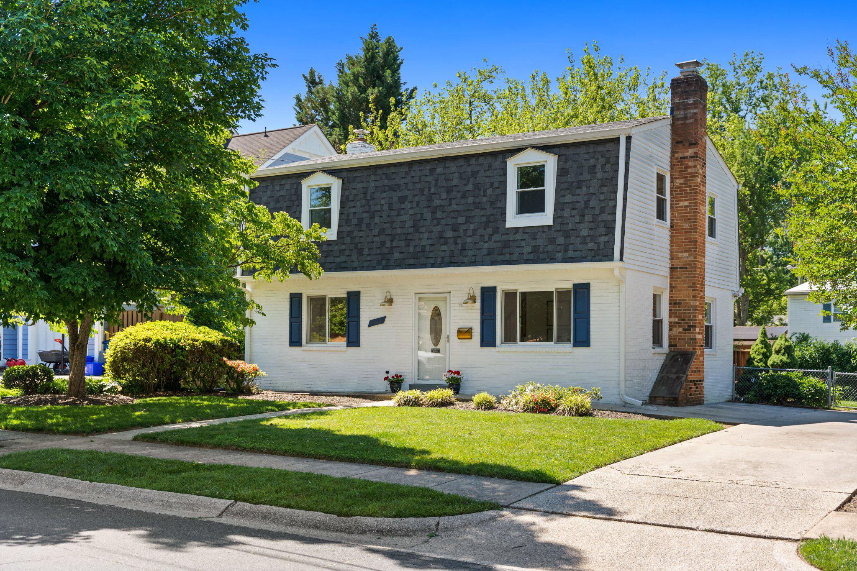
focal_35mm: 41
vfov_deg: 32.9
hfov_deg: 47.7
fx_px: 969
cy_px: 286
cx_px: 428
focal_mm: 40.7
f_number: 2.8
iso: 160
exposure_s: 1/1600
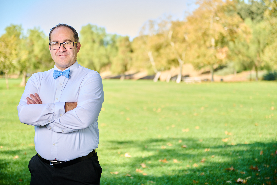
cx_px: 138
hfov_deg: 28.8
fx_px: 539
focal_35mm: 70
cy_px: 92
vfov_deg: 19.5
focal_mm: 70
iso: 100
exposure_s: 1/200
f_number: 3.2
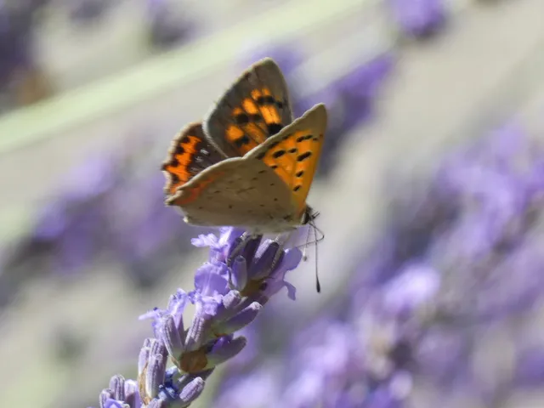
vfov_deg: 4.2
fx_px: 5500
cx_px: 272
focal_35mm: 350
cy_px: 204
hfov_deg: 5.7
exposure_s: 1/125
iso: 80
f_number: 5.6
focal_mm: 62.7
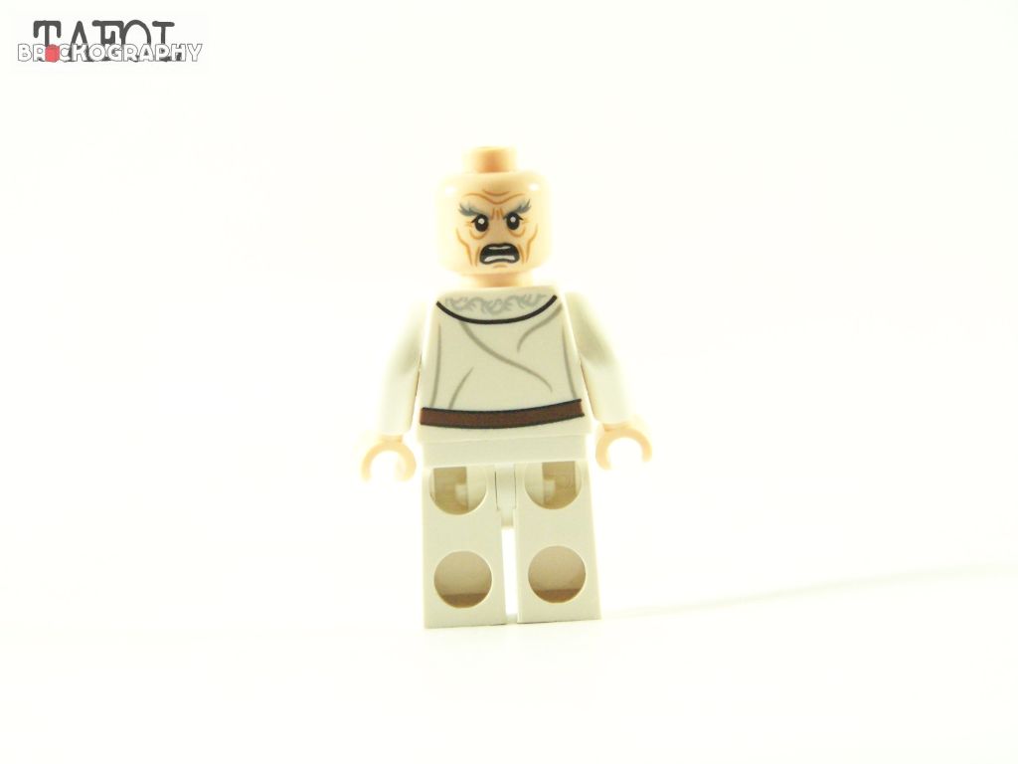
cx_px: 509
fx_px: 3441
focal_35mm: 117
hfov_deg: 16.8
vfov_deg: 12.7
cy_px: 382
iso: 400
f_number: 3.6
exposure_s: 1/60
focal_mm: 19.4
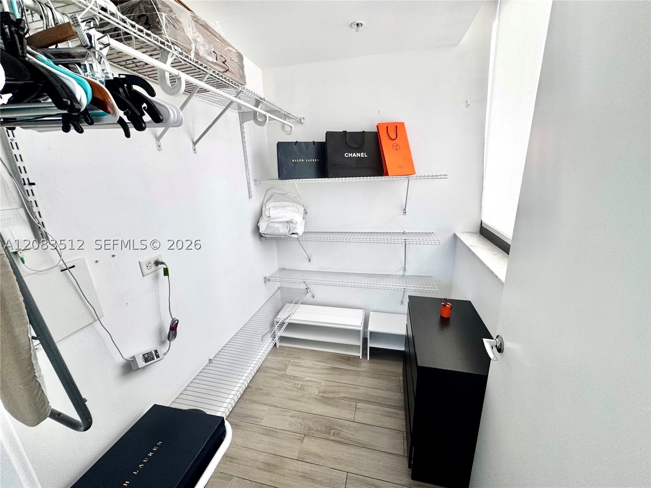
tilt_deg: -16.1
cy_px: 244
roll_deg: +2.0
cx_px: 326
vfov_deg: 85.7
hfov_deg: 102.1
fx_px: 263
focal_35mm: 14
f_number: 2.2
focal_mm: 2.22
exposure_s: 1/99
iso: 100
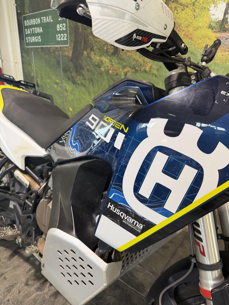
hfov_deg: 56.8
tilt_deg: -19.0
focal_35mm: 24
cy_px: 152
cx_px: 114
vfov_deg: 71.6
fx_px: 212
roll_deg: -1.4
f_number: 1.78
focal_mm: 6.76
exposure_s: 1/60
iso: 125
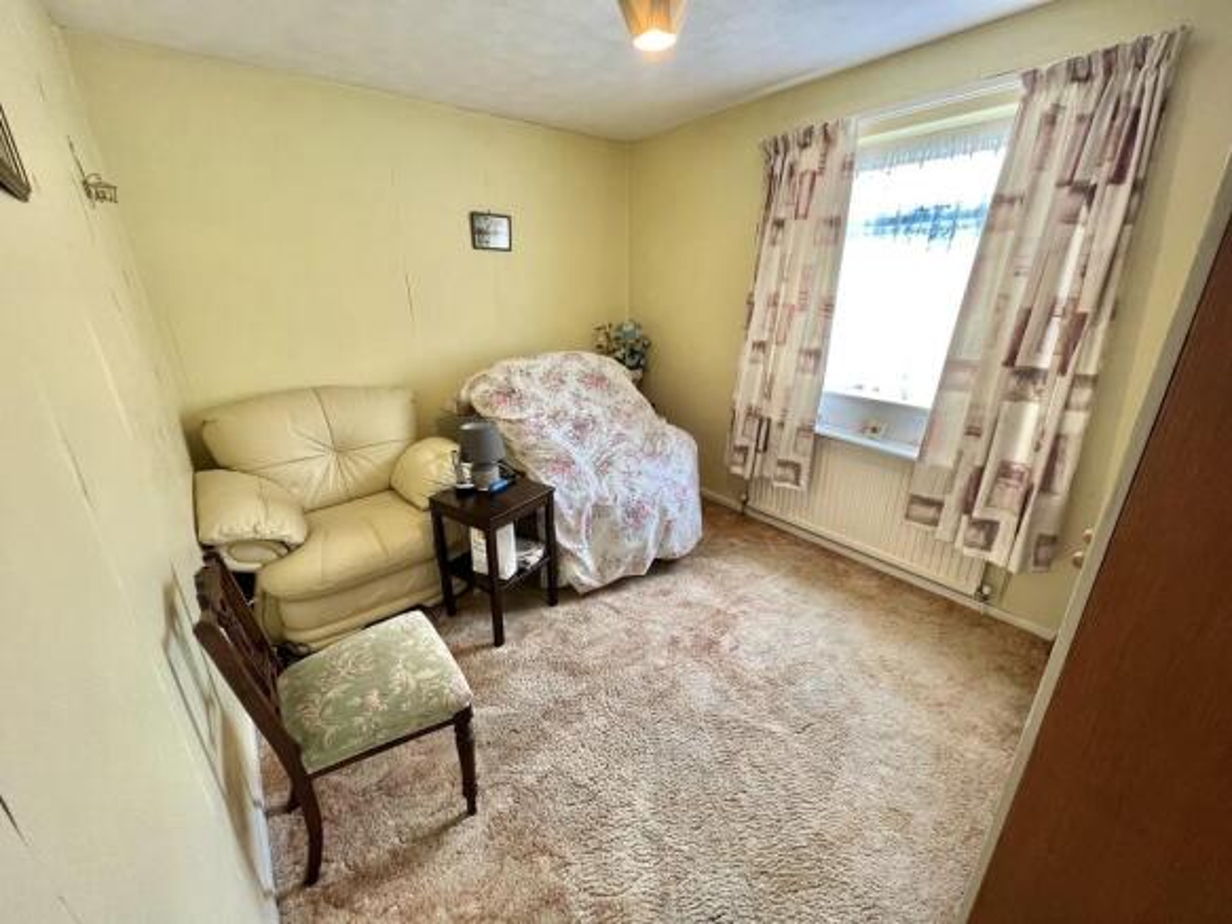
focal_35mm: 13
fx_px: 463
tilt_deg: -20.4
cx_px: 616
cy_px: 462
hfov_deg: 106.2
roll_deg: +1.2
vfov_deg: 89.9
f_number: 1.8
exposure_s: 1/50
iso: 160
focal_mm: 1.57
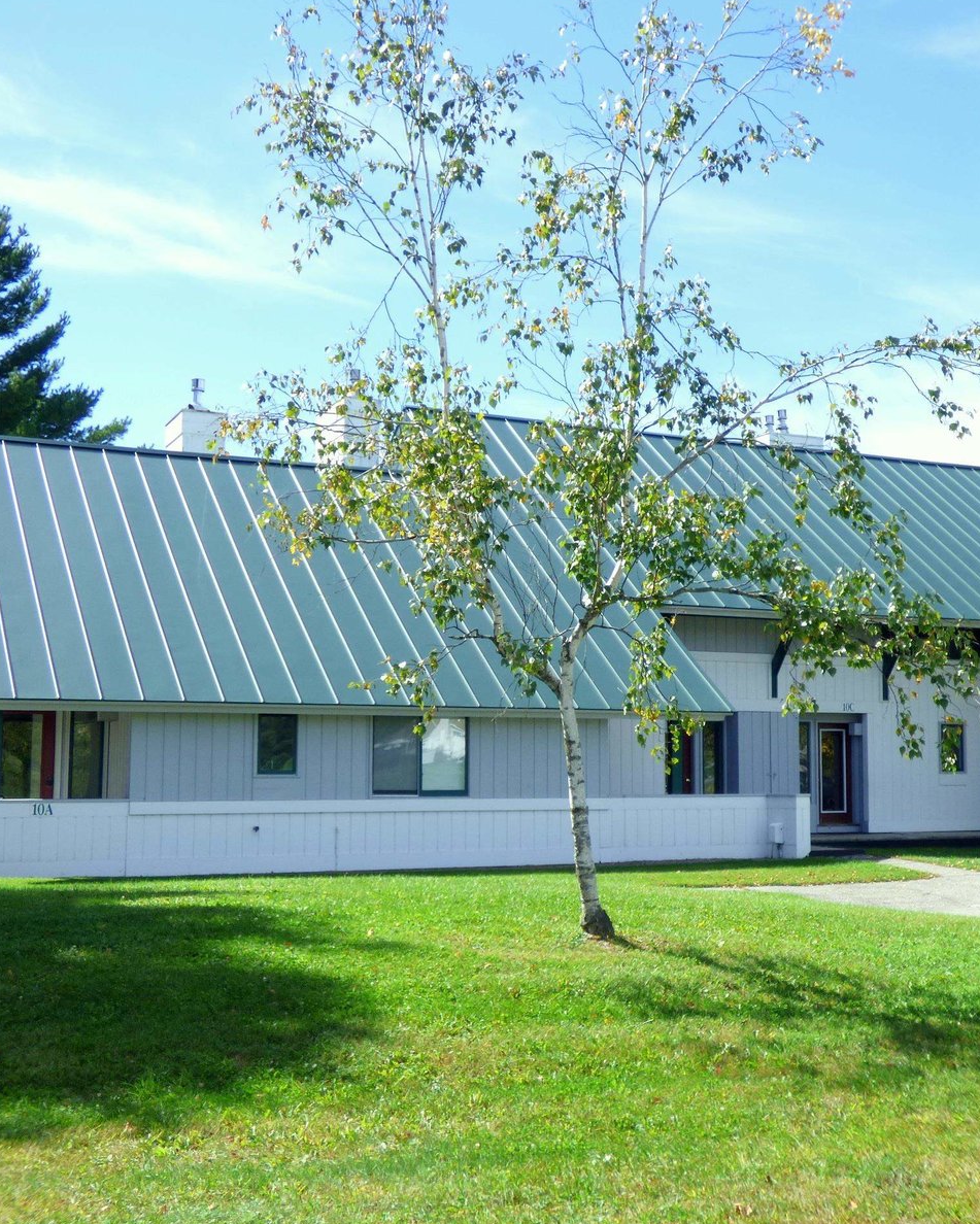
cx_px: 654
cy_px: 610
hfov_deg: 32.5
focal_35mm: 46
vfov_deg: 40.3
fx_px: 1667
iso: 100
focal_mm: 6.18
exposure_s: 1/640
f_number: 3.4
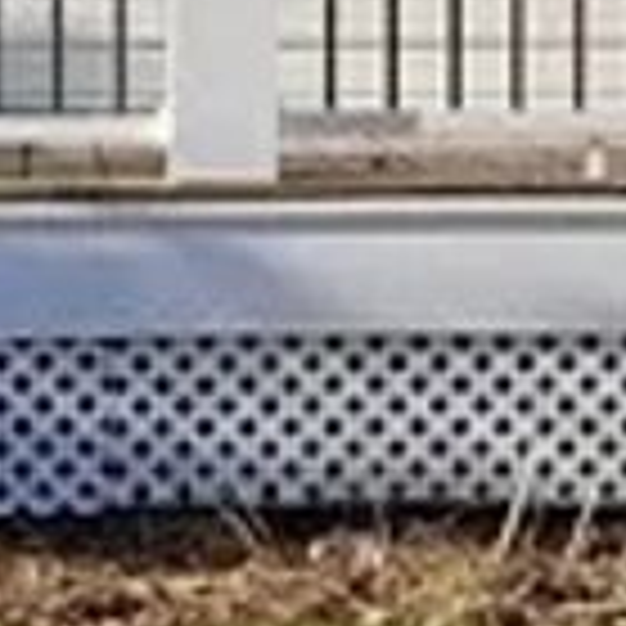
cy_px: -25
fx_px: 4072
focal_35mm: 199
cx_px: 212
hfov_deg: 8.8
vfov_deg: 8.7
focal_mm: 6.3
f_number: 1.7
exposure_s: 1/997
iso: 10
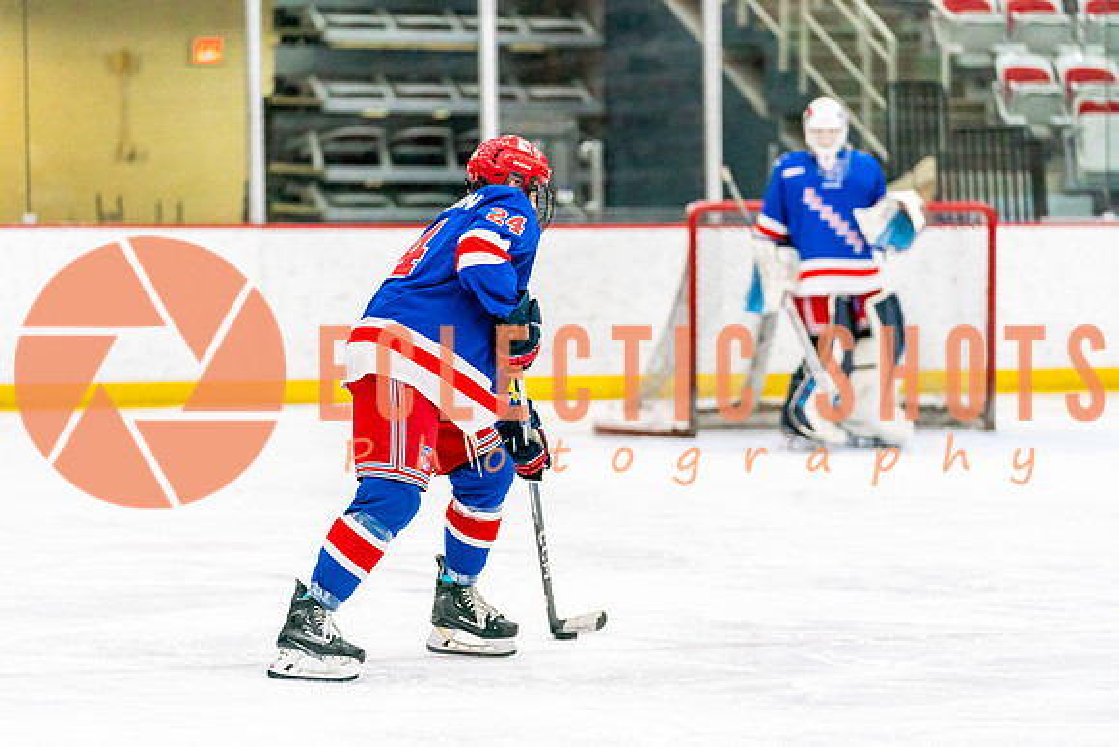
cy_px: 419
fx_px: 5444
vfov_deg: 7.8
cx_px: 560
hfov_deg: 11.7
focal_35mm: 175
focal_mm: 146
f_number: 2.8
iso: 3200
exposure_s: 1/1250
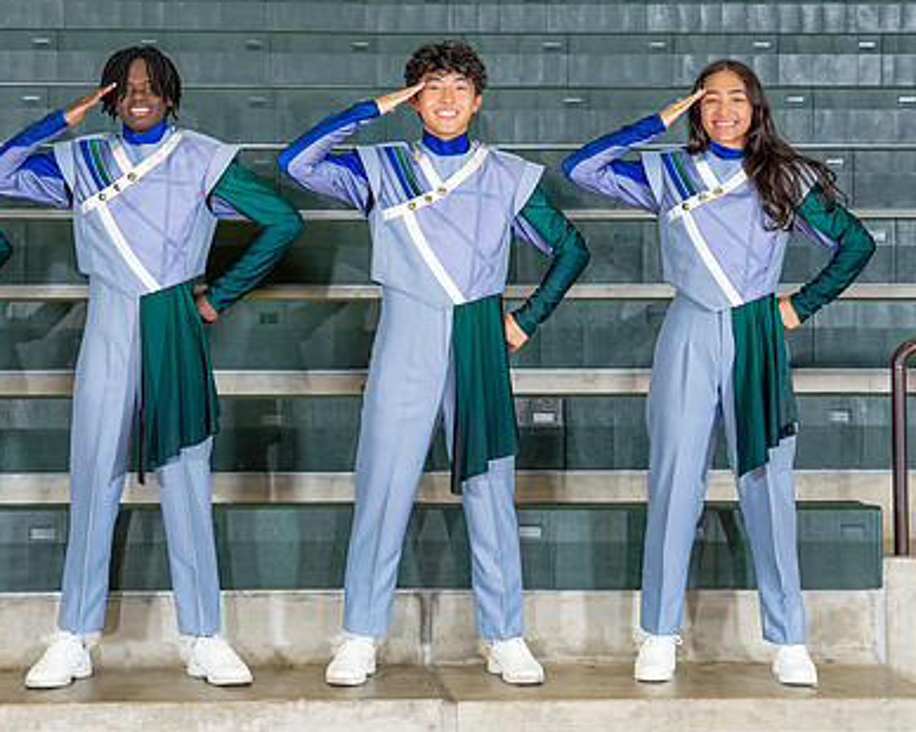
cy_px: 271
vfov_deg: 17.6
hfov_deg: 21.9
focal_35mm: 87
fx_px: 2357
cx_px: 319
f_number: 5
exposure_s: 1/400
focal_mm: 41.6
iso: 1000
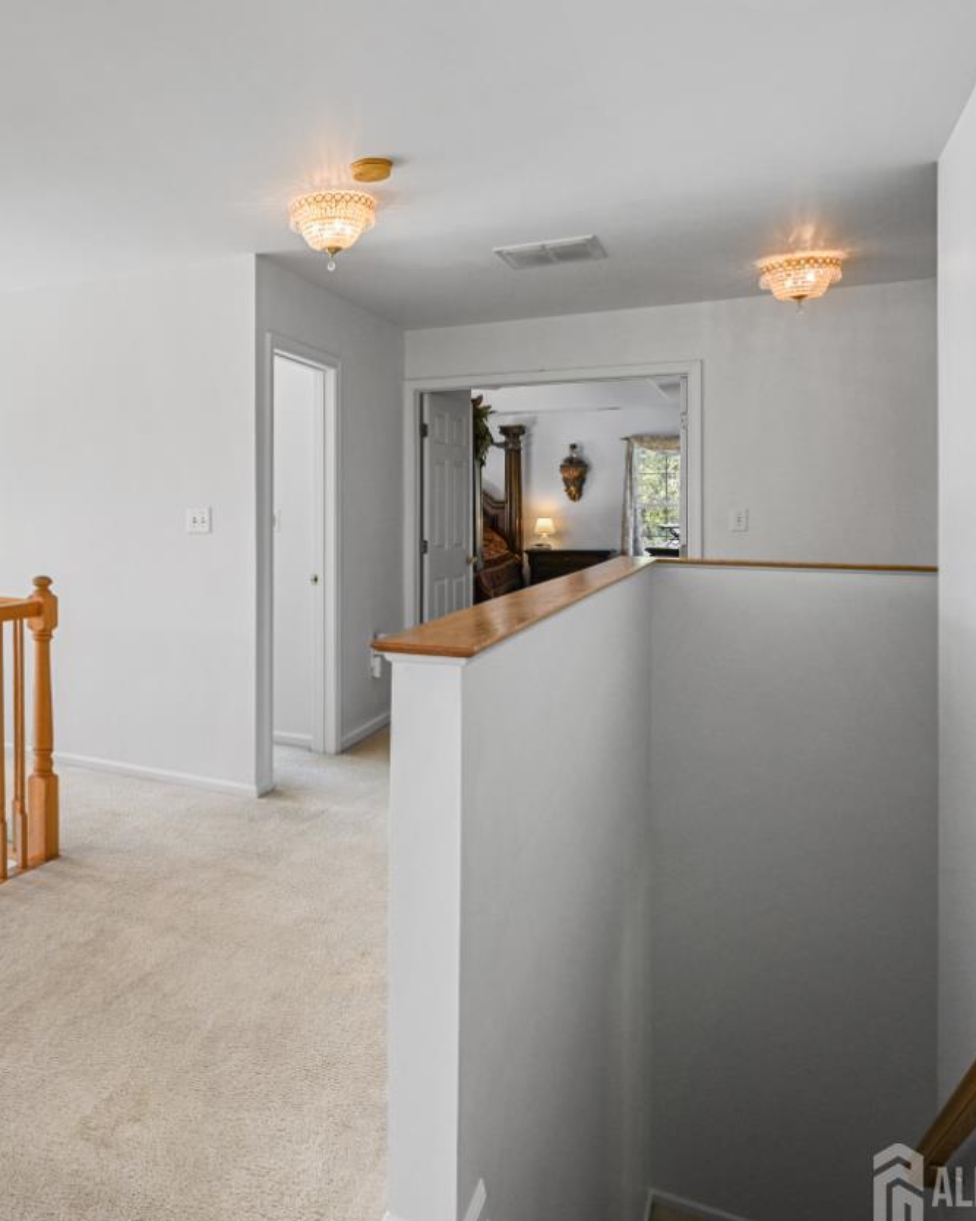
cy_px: 520
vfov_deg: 63.8
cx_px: 138
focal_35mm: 27
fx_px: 975
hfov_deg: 48.7
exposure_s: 1/50
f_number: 8
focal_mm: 16
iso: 400
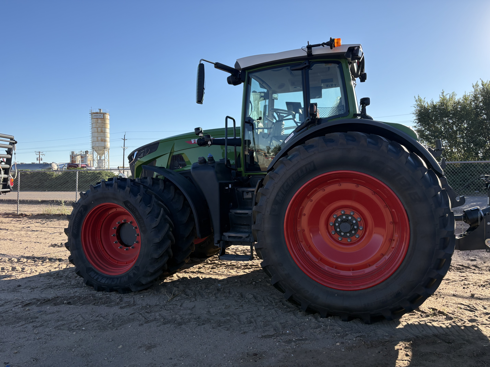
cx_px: 245
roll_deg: +0.4
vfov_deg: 53.1
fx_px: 368
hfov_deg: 67.3
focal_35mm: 26
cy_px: 184
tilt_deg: -1.4
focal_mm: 5.96
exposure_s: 1/2075
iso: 50
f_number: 1.6
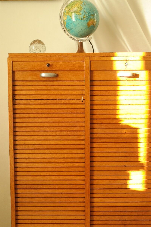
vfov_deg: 30.2
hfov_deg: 20.6
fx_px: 415
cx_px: 88
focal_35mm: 66
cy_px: 158
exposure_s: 1/30
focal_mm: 30
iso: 400
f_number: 5.6
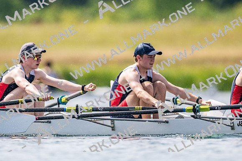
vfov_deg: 1.5
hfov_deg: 2.3
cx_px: 121
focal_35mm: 900
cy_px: 80
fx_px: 6046
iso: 180
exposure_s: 1/2500
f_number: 4
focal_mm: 600
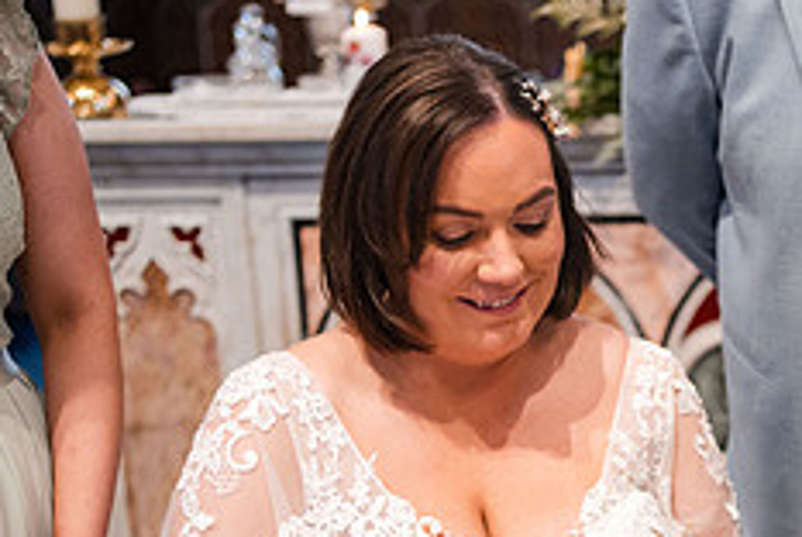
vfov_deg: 15.3
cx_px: 785
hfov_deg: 22.5
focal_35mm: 87
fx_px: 1941
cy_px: 590
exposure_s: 1/250
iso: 2000
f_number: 2.2
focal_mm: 35
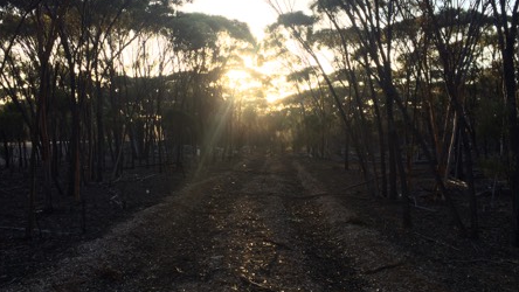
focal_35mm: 37
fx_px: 509
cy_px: 100
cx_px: 234
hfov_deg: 53.9
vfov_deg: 31.8
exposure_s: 1/345
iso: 32
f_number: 2.2
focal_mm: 4.15
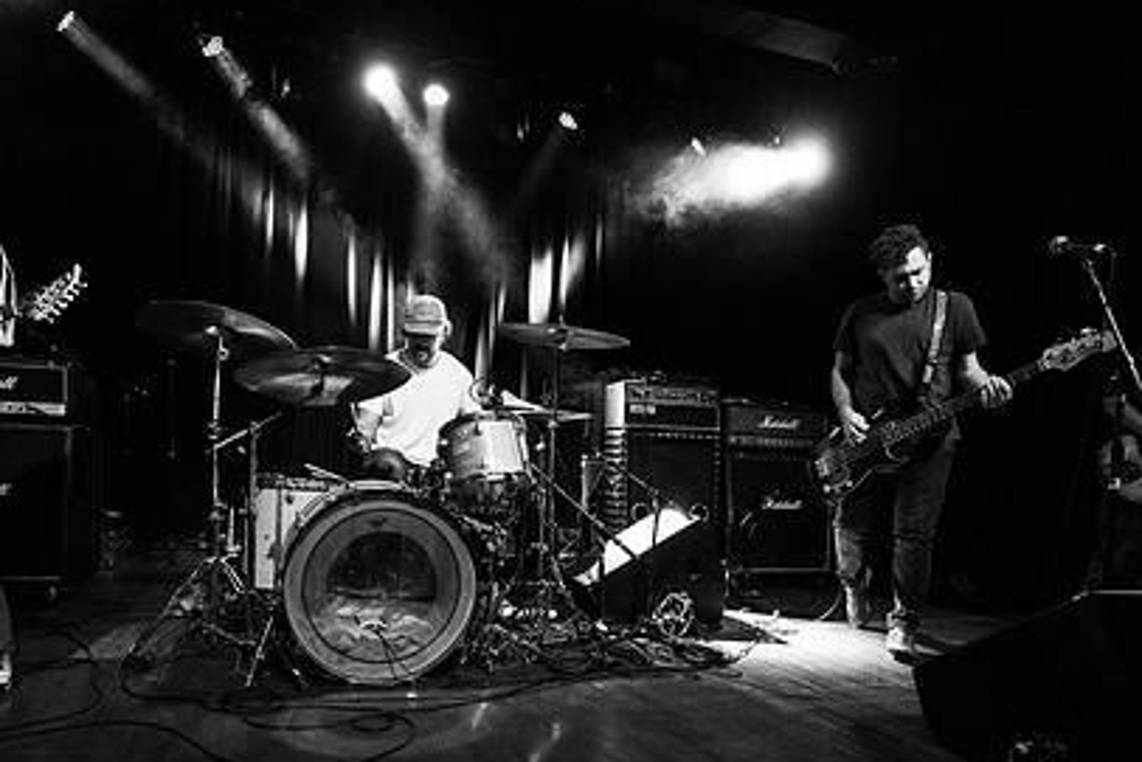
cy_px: 500
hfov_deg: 75.8
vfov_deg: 54.2
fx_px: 730
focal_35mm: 23
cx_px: 505
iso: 3200
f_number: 3.2
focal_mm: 14
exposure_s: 1/320
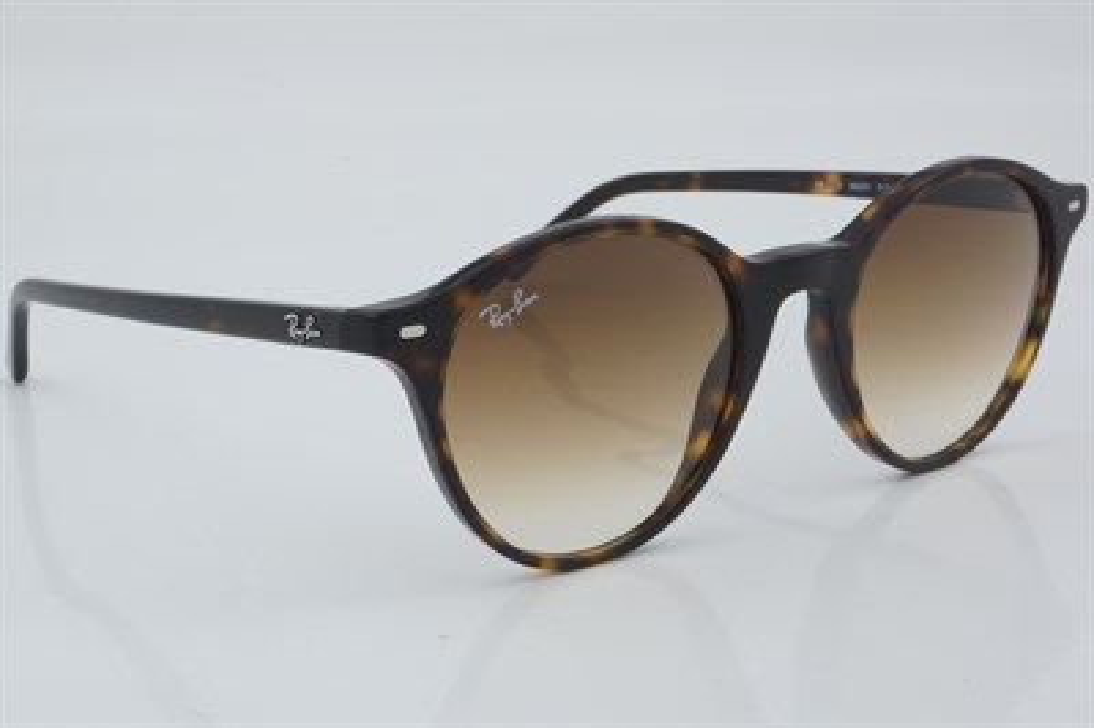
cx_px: 547
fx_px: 2277
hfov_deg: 27.0
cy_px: 364
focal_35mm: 75
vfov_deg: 18.2
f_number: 29
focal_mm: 50
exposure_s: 1/4
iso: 100
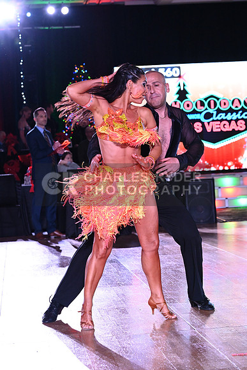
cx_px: 124
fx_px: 936
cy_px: 185
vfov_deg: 22.4
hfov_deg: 15.0
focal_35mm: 91
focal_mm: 91
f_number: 6.3
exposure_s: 1/320
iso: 5000
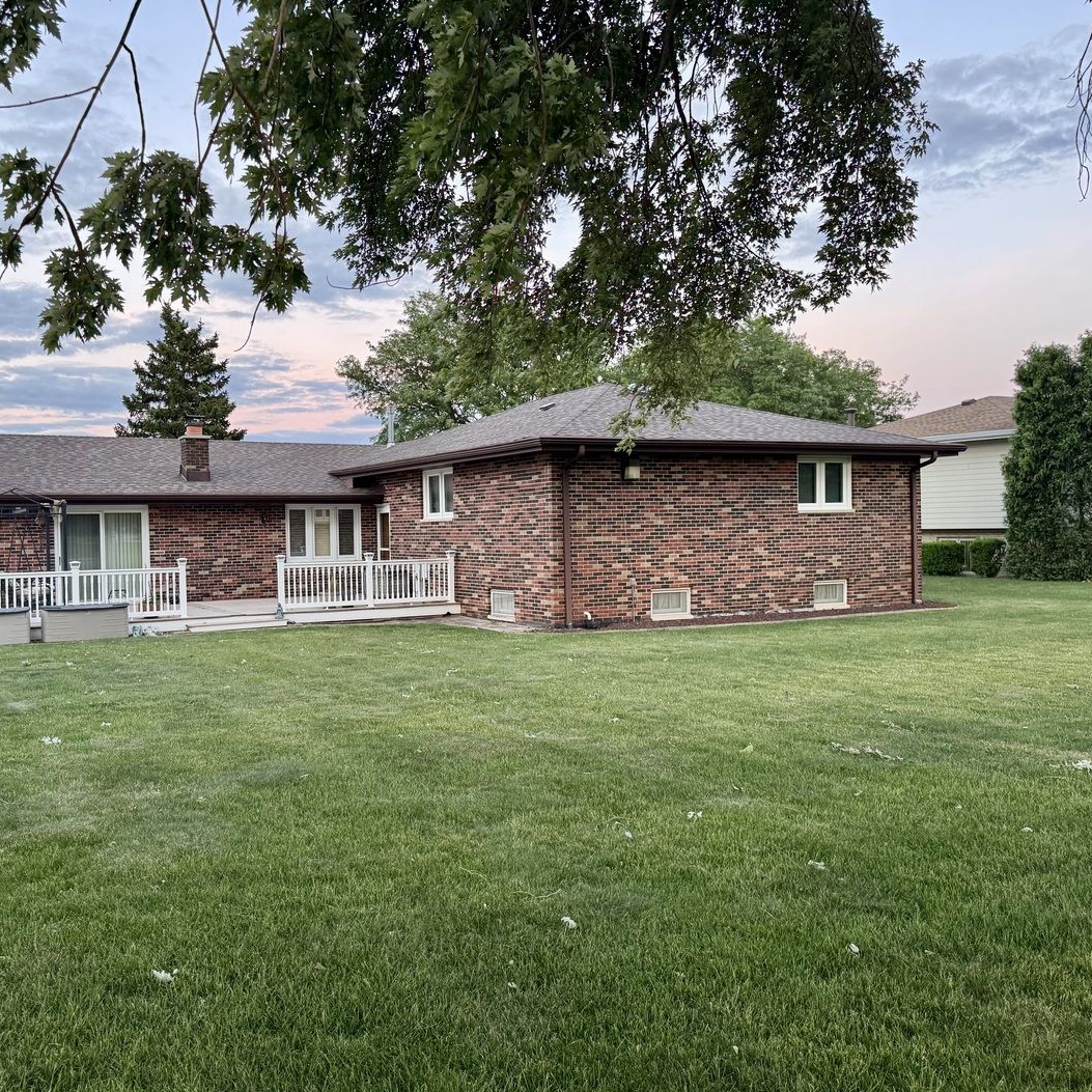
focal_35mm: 29
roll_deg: +1.2
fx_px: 1035
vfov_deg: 55.6
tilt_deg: -1.3
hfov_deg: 55.0
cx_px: 414
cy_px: 550
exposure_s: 1/60
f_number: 1.78
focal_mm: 6.76
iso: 200
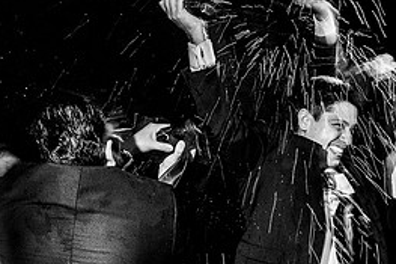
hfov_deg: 29.1
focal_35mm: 69
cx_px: 255
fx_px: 758
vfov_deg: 19.6
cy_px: 187
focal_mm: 24
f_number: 8
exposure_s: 1/30
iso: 2000
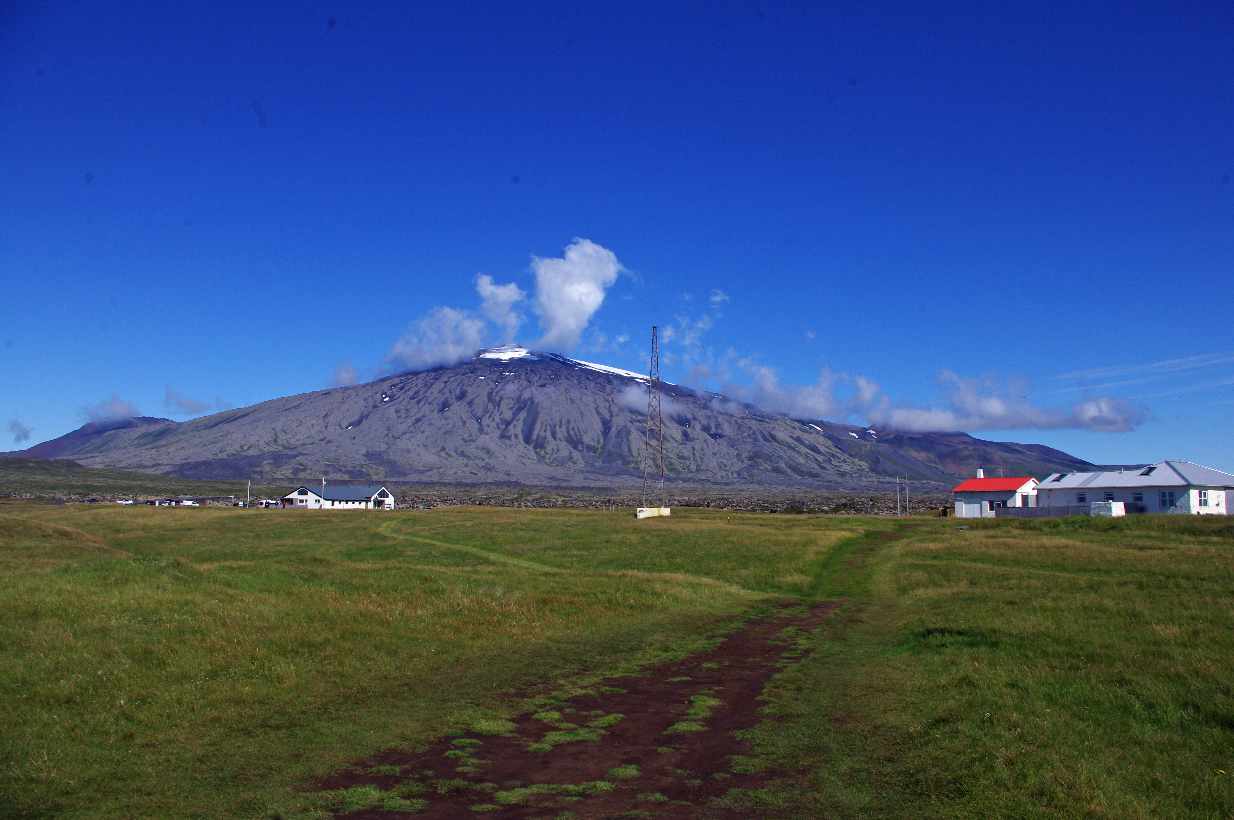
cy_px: 410
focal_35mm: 27
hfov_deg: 67.4
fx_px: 924
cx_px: 617
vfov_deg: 47.8
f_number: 11
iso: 200
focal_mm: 18
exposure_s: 1/500
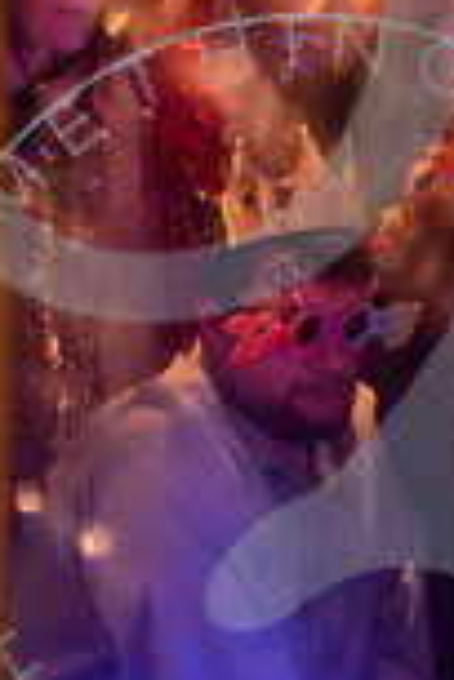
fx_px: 3064
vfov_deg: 12.6
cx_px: 512
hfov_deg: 8.4
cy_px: 89
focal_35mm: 162
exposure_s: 1/125
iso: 3200
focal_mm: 55
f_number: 2.8
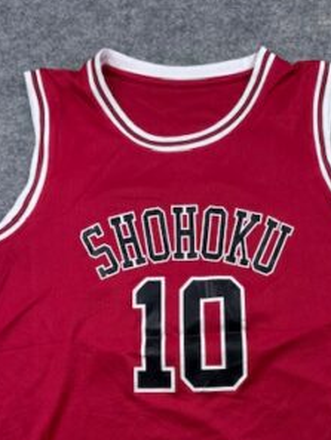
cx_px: 193
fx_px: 548
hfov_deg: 33.5
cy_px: 337
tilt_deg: -50.2
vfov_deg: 42.3
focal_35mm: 43
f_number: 1.78
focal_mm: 6.76
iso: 64
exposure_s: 1/147
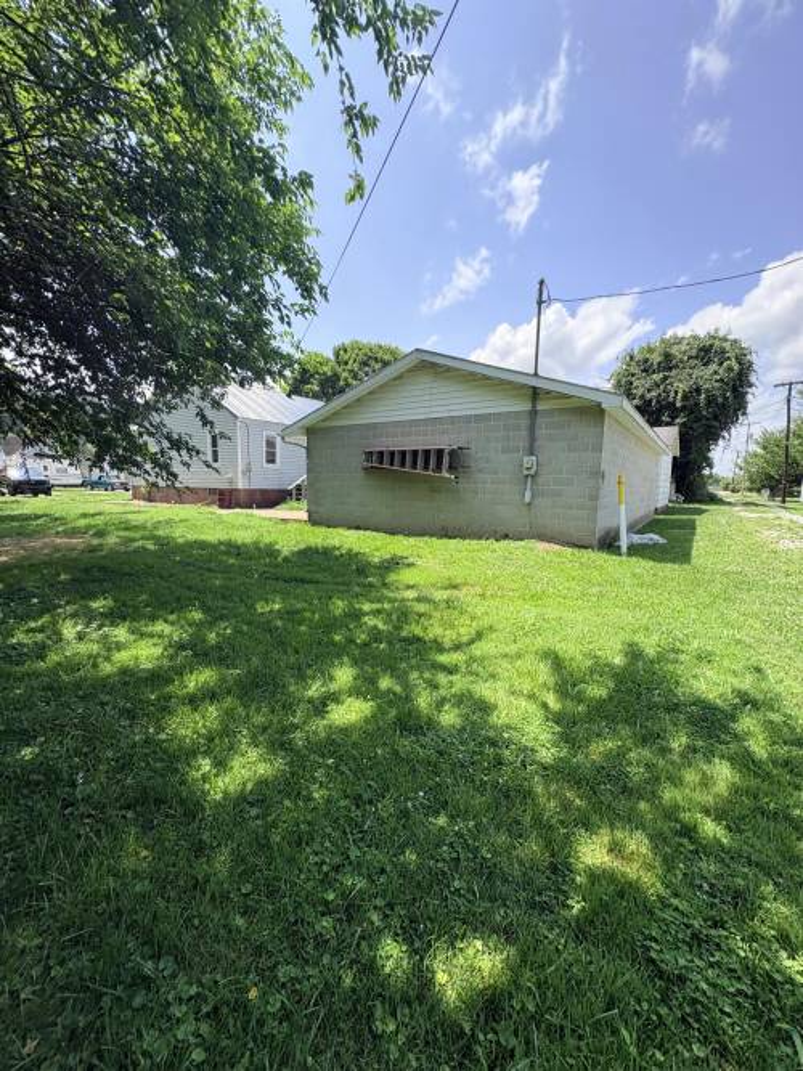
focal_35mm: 14
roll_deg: -1.6
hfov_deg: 85.7
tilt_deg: -6.2
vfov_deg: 102.1
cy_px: 536
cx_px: 402
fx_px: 433
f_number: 2.2
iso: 64
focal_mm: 2.22
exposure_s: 1/1034
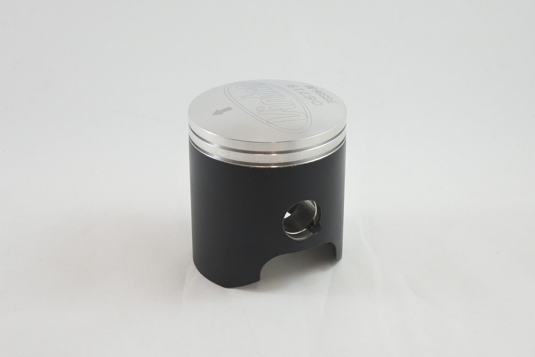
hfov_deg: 41.1
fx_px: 713
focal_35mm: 48
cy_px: 178
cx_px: 268
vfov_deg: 28.1
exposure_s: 1/160
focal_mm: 18
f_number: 4.5
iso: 400
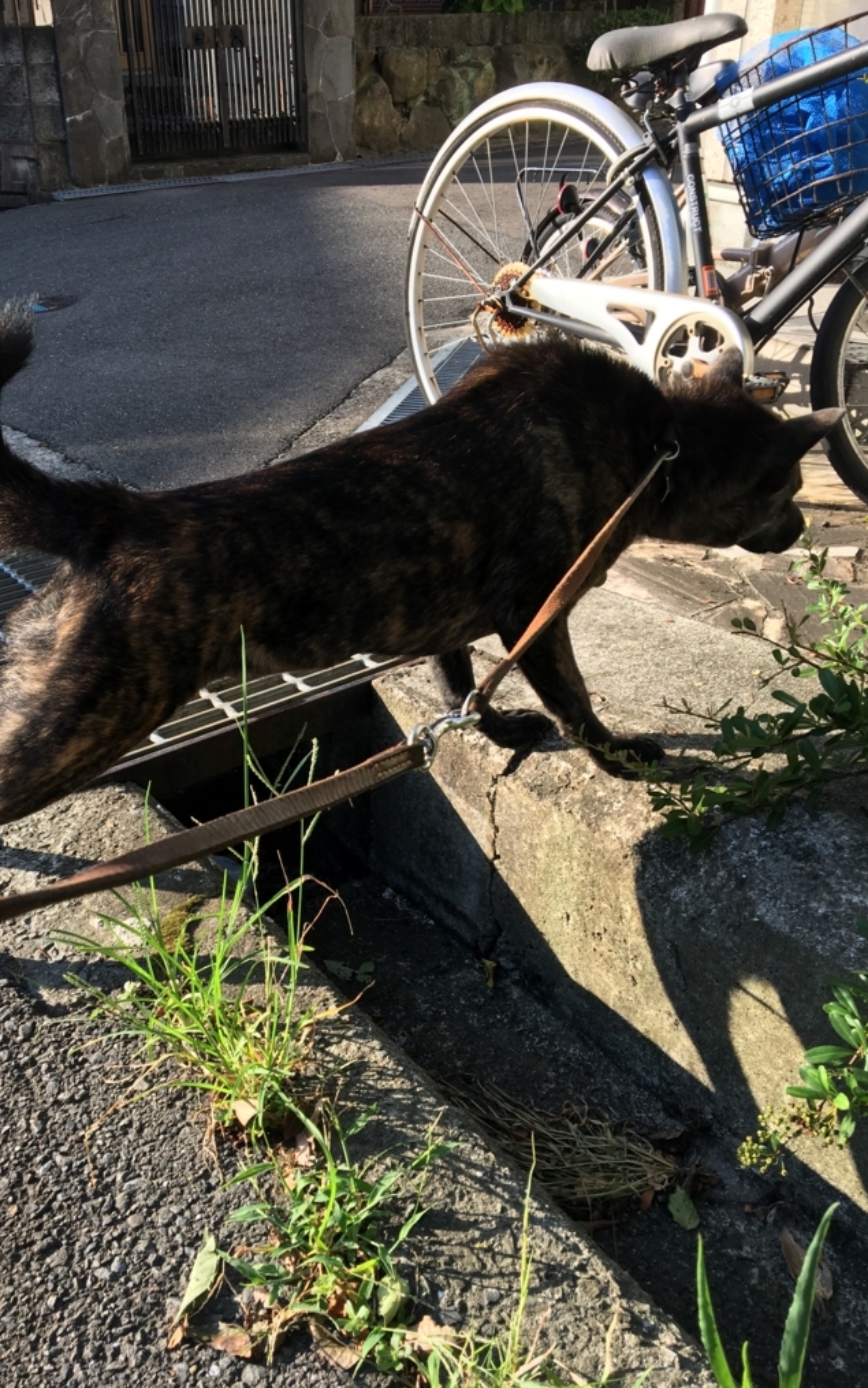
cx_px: 344
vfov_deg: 61.2
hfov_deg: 40.4
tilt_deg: -30.9
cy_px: 692
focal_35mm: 31
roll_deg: +1.4
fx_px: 1172
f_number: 2.2
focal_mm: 4.15
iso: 25
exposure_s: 1/342
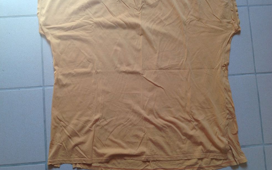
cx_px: 138
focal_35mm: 38
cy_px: 76
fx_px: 282
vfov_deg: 33.5
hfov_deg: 51.5
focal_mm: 4.28
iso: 80
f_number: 2.4
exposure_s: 1/120
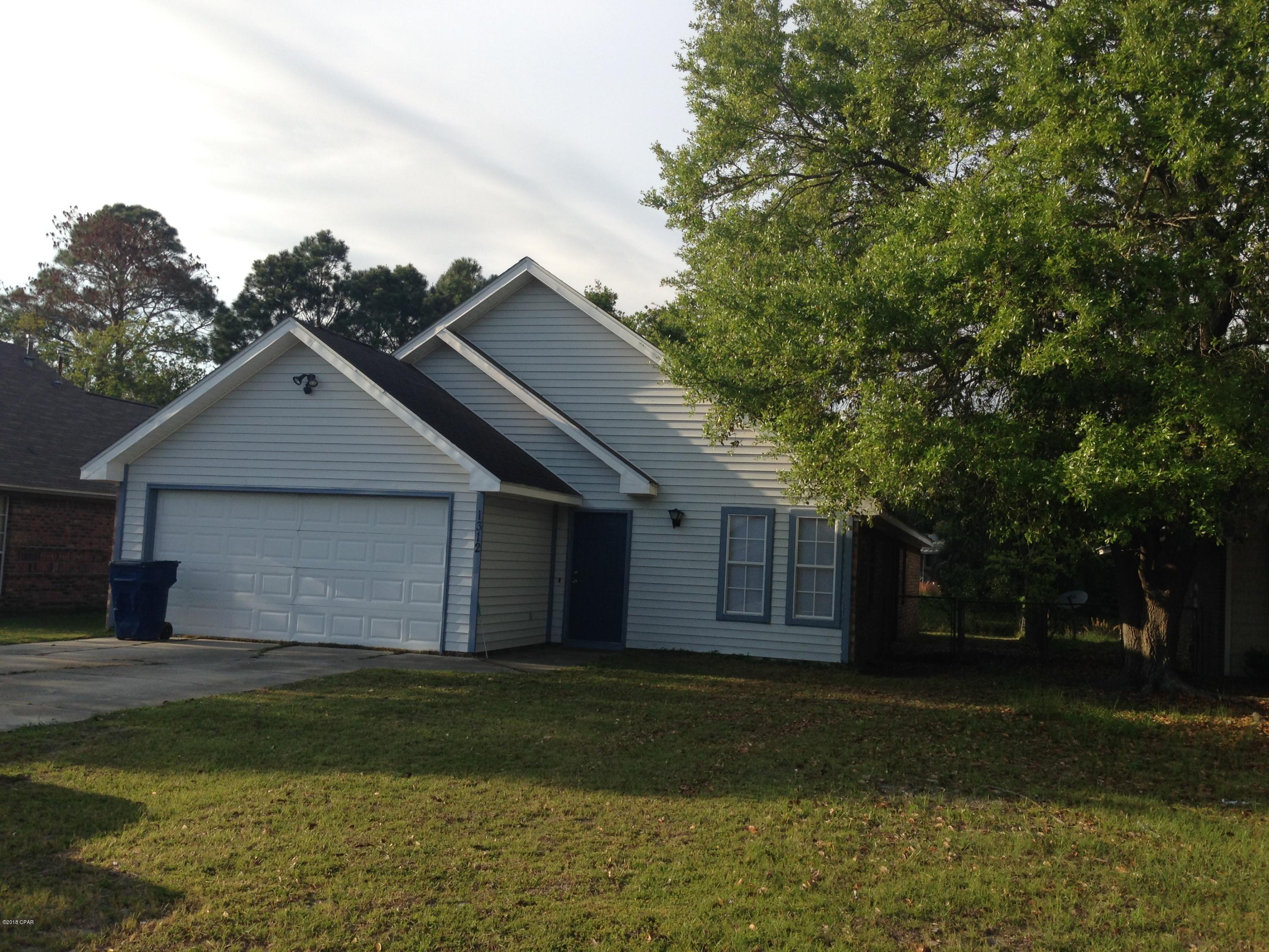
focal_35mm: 33
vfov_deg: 42.9
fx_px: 1210
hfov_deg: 55.4
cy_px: 476
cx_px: 634
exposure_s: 1/1130
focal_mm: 4.12
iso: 50
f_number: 2.4
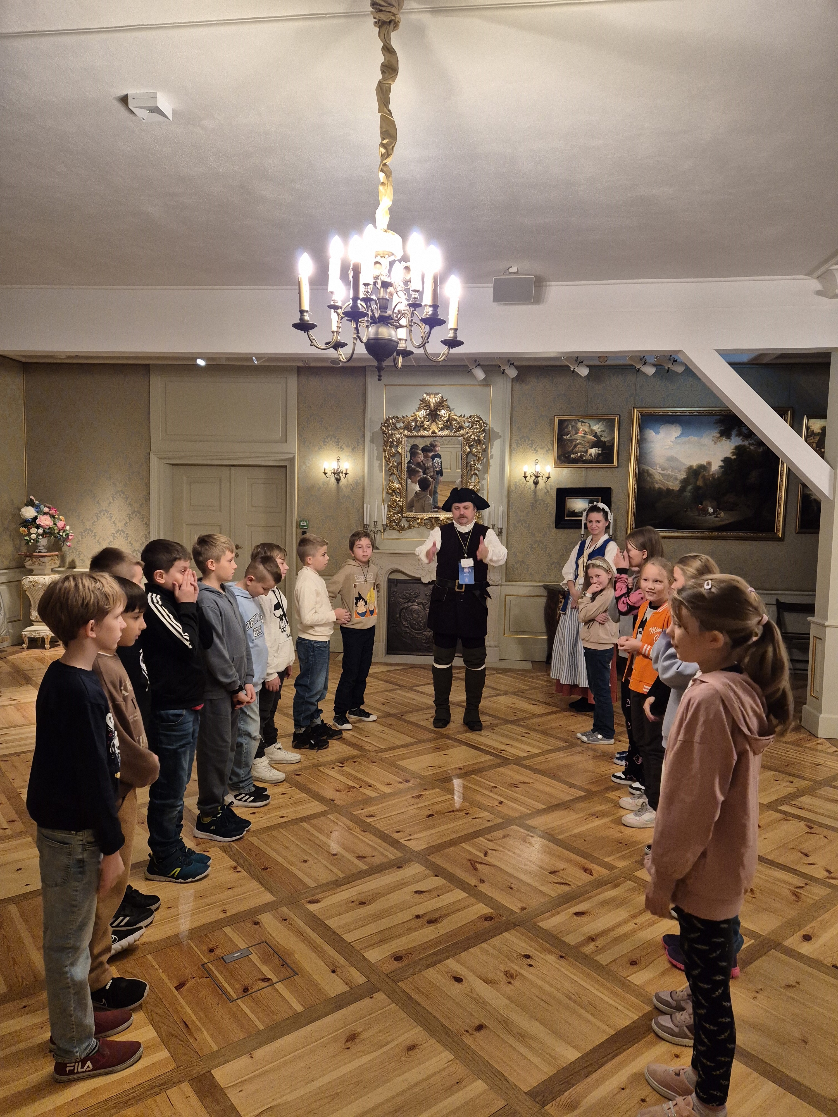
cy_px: 558
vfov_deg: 73.9
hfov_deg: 58.9
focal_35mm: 23
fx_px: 742
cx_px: 419
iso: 400
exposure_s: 1/100
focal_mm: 5.4
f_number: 1.8
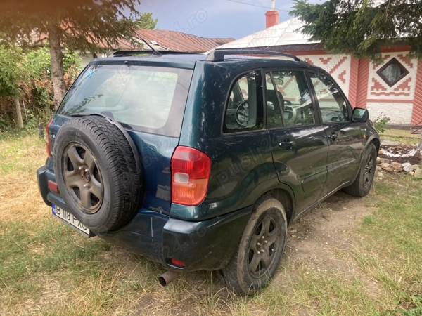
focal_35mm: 28
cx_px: 211
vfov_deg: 49.7
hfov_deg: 63.4
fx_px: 341
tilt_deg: -14.1
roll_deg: +2.9
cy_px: 158
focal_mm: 3.99
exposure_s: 1/121
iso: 20
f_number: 1.8
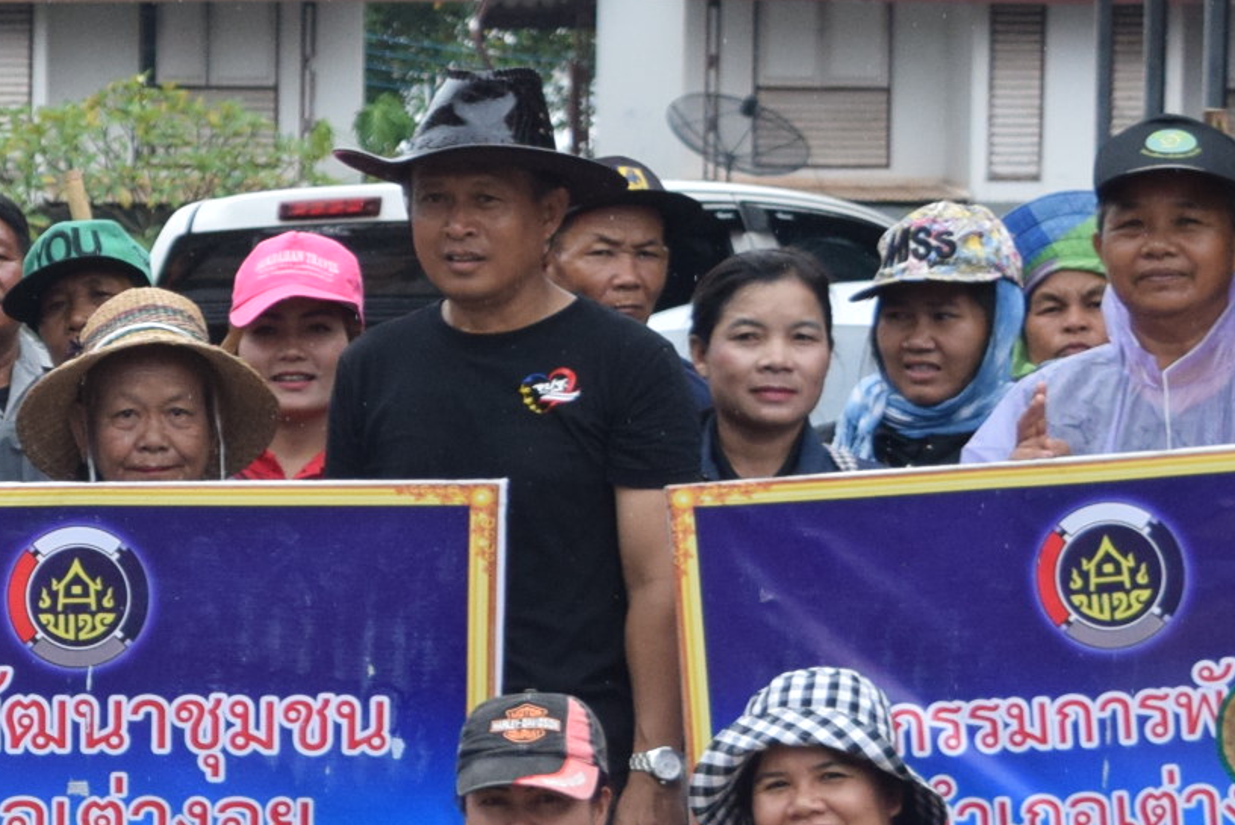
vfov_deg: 6.6
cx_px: -808
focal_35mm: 209
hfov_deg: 9.5
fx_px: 7173
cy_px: 796
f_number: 4.8
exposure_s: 1/1250
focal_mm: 38
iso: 800
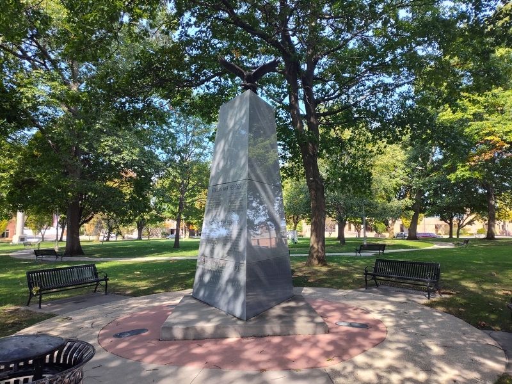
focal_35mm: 23
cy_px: 192
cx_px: 256
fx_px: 340
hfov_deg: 73.9
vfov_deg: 58.9
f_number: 1.8
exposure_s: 1/256
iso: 100
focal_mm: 5.56
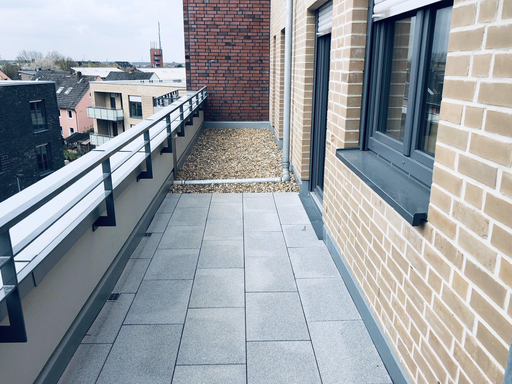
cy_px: 197
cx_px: 254
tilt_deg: -16.8
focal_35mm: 29
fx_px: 429
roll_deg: +0.2
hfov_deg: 61.7
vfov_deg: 48.2
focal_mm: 4
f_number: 1.8
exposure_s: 1/1012
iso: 20
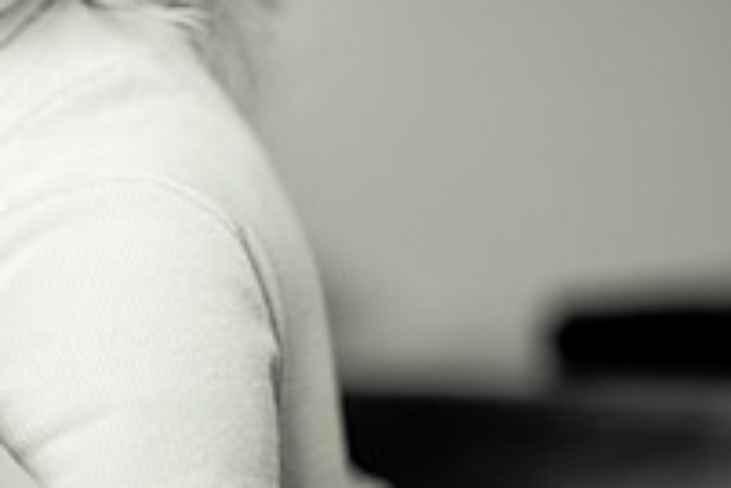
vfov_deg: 5.6
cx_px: -196
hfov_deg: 8.3
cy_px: -47
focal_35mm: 245
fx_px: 4974
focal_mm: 85
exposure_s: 1/125
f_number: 1.8
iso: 320
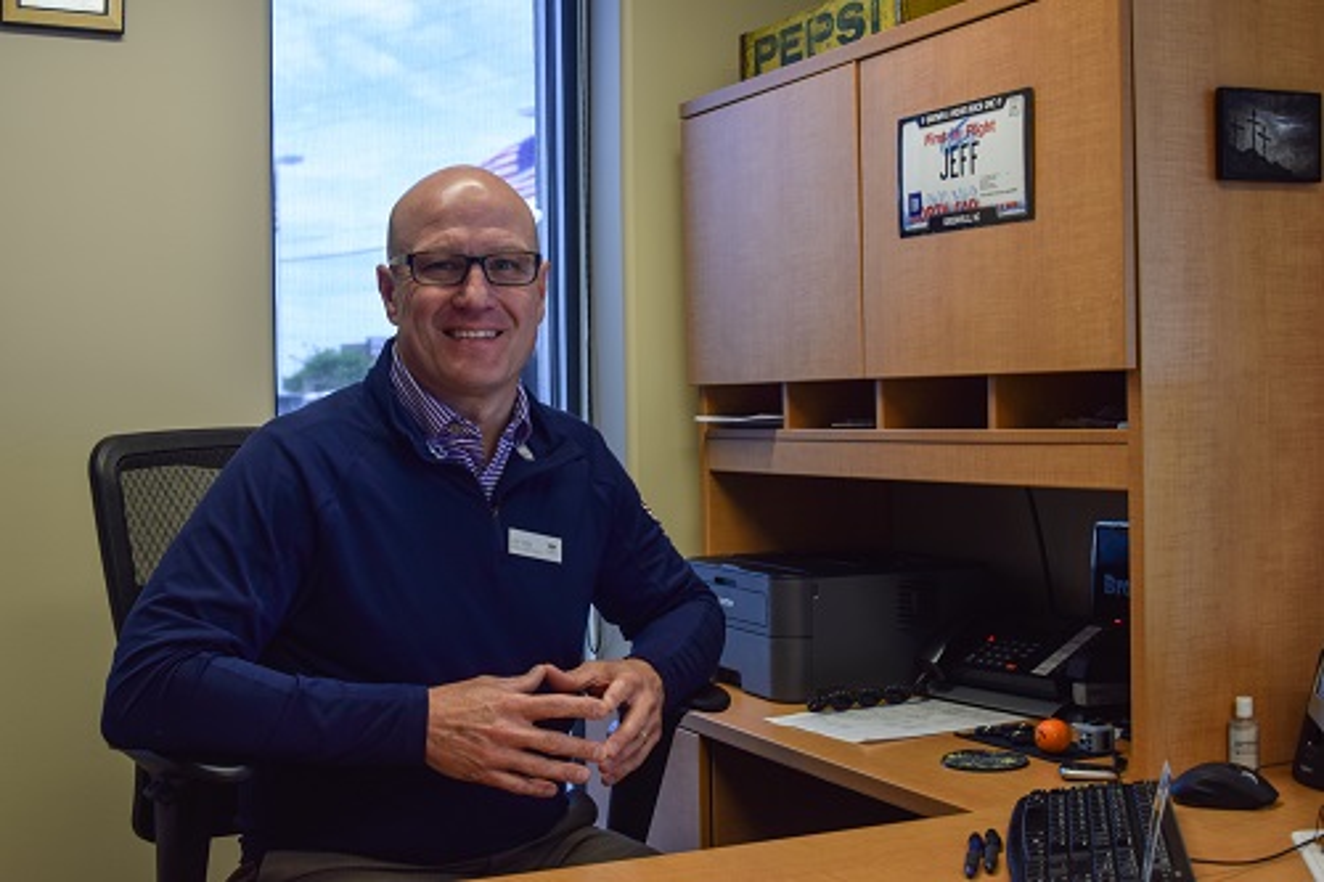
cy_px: 441
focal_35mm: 48
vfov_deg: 28.1
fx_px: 1765
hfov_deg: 41.1
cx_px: 662
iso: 100
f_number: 5.6
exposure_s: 1/20
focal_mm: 32
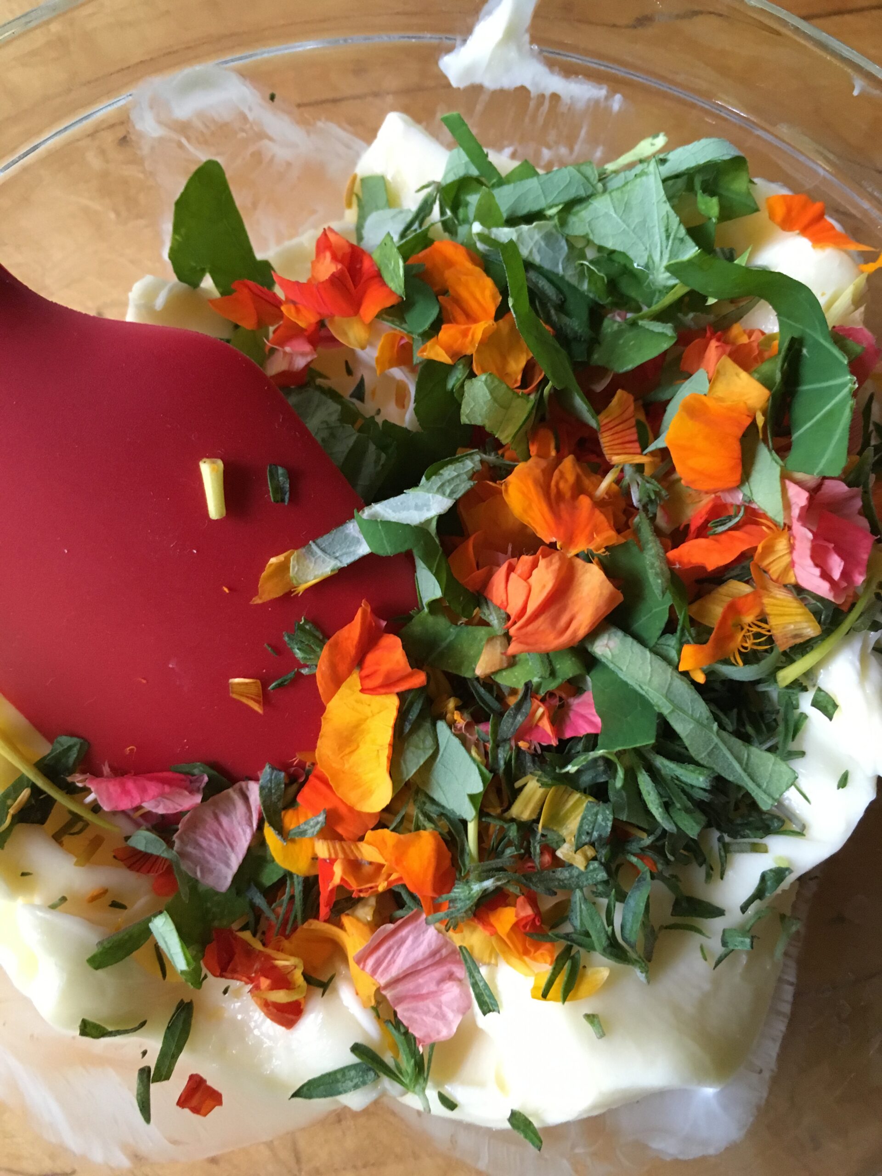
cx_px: 441
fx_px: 985
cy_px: 588
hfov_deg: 48.2
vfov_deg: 61.7
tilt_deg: -74.8
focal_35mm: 29
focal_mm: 4.15
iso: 200
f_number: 2.2
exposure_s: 1/24
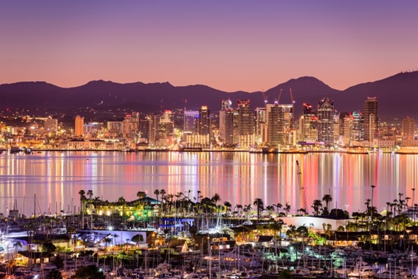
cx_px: 209
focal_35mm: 200
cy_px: 140
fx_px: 2323
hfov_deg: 10.3
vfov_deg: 6.9
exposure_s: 60
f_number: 8
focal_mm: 200
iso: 64
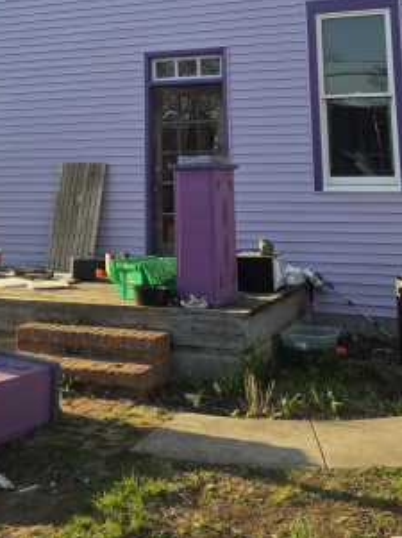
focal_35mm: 51
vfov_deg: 35.1
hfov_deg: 28.3
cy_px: 44
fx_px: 791
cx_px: 138
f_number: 1.7
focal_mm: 6.3
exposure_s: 1/2265
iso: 80
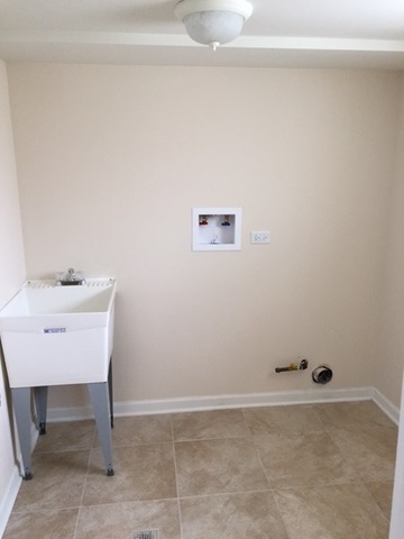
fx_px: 451
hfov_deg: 48.2
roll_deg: +0.2
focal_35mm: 29
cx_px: 202
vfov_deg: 61.7
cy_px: 270
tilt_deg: -13.5
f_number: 2.2
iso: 50
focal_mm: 4.15
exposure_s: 1/30
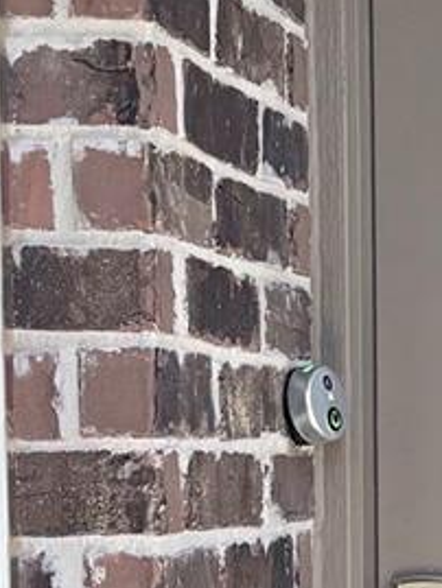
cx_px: 766
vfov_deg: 14.1
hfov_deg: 10.3
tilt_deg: -4.2
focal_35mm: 137
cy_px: 640
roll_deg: -1.9
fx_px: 2331
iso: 100
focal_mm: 6.76
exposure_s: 1/1337
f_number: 1.78
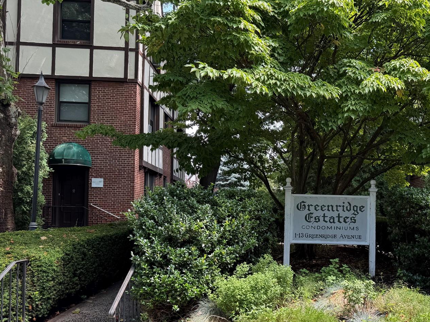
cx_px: 316
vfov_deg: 36.5
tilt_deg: +0.5
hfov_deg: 46.4
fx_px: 484
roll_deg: -0.9
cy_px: 208
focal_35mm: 39
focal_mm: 6.76
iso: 80
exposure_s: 1/414
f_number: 1.78
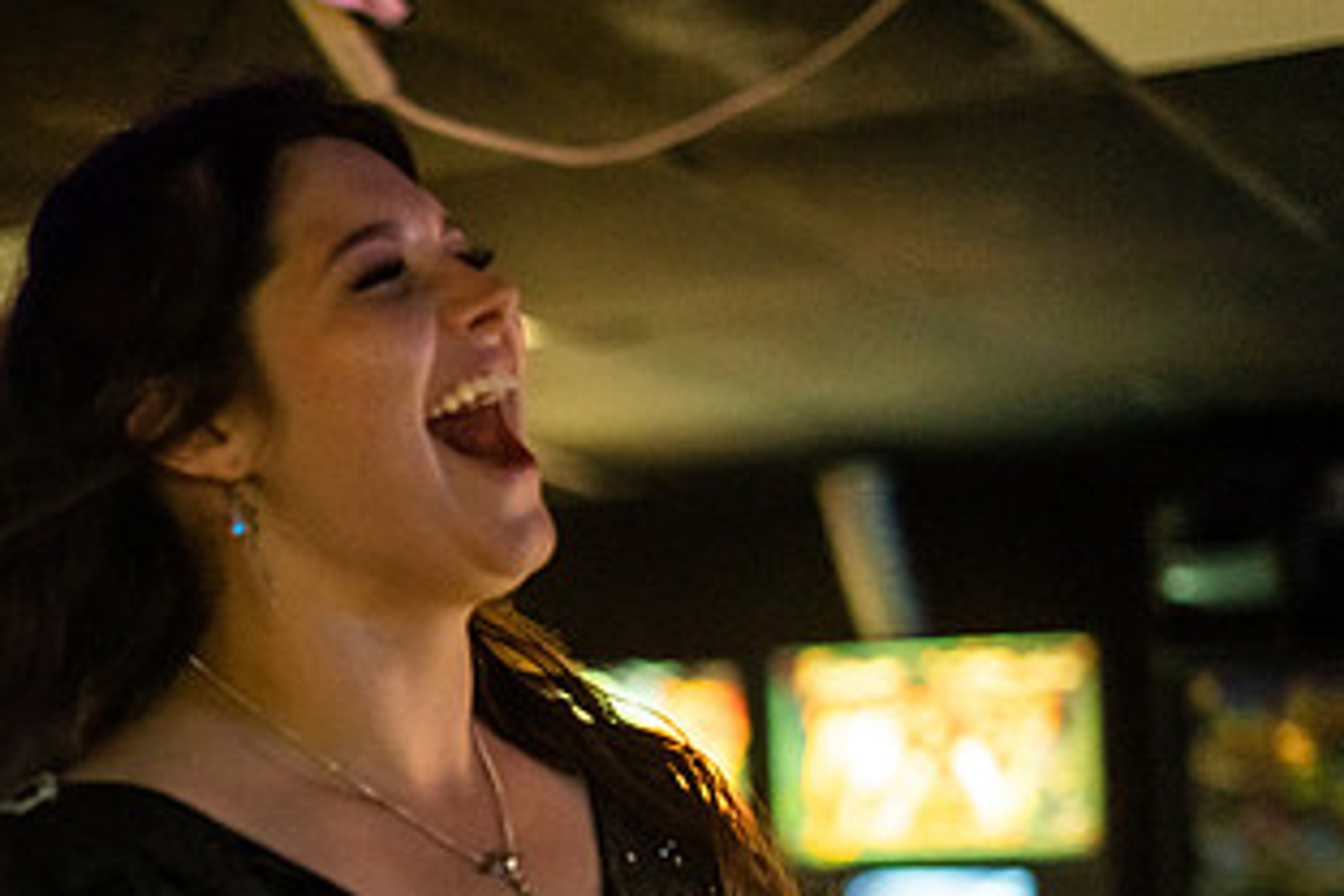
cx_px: 138
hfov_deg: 21.4
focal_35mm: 93
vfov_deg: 14.6
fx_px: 3472
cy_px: 795
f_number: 1.8
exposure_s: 1/320
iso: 3200
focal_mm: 50
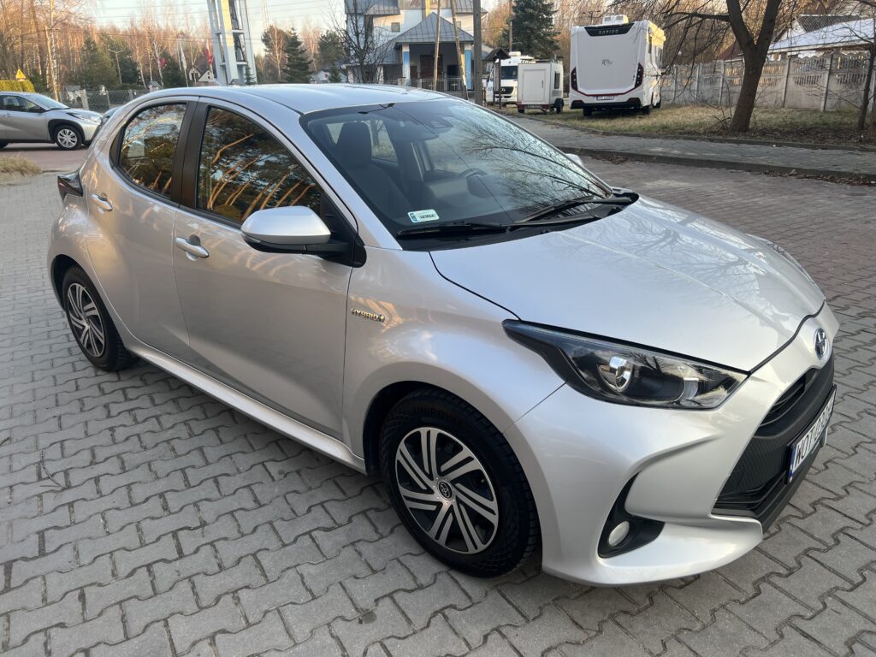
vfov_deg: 53.1
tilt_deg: -19.8
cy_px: 328
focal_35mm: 26
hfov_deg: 67.3
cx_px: 438
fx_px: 658
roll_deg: +2.0
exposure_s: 1/196
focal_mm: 5.7
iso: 40
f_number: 1.5
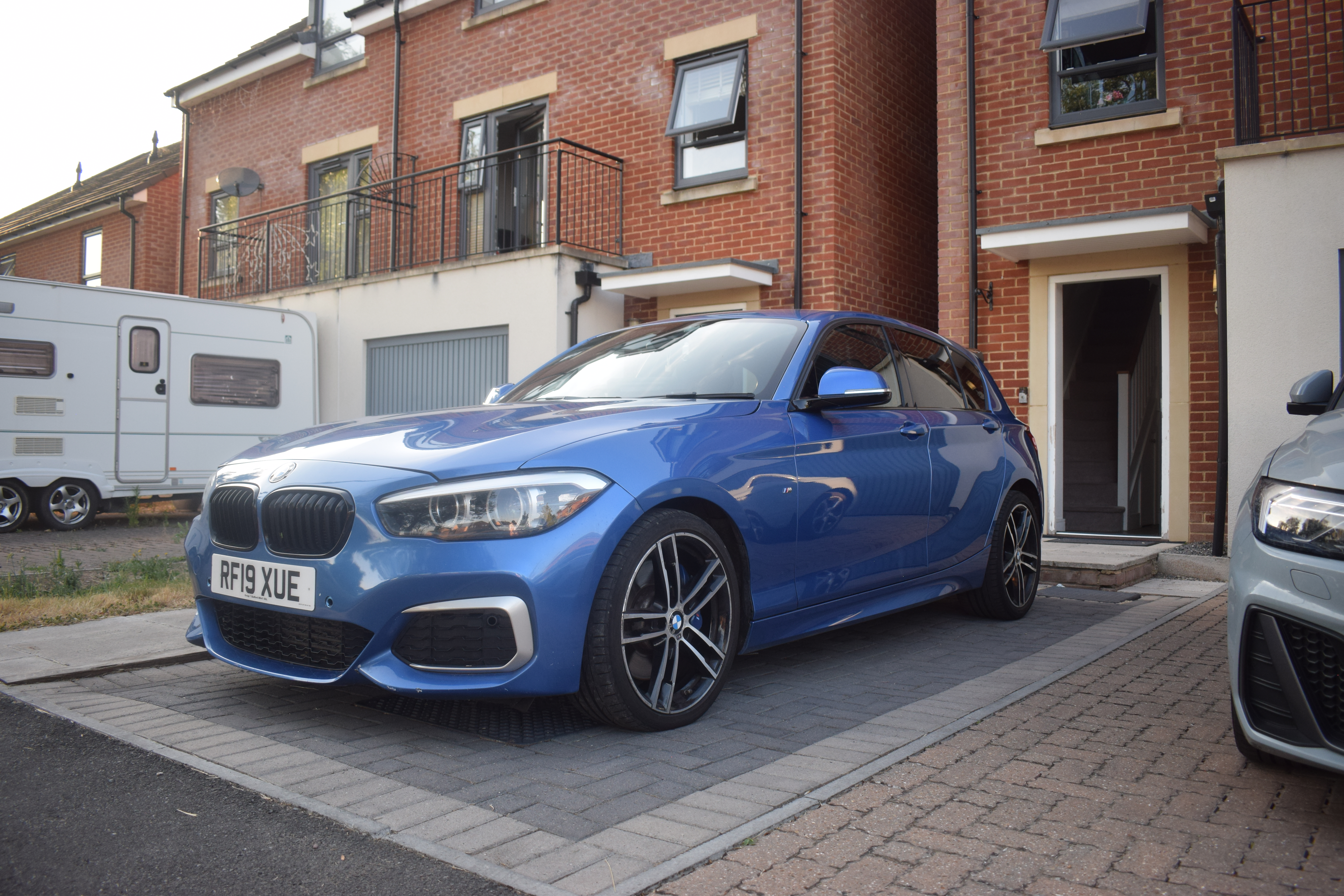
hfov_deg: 67.4
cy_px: 448
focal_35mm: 27
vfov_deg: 47.9
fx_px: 1008
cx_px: 672
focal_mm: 18
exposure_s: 1/400
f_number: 3.5
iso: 400
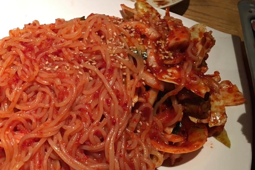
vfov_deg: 31.9
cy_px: 83
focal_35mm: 42
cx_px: 81
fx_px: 298
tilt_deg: -46.5
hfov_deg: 45.5
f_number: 2.2
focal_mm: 4.15
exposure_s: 1/15
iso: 100
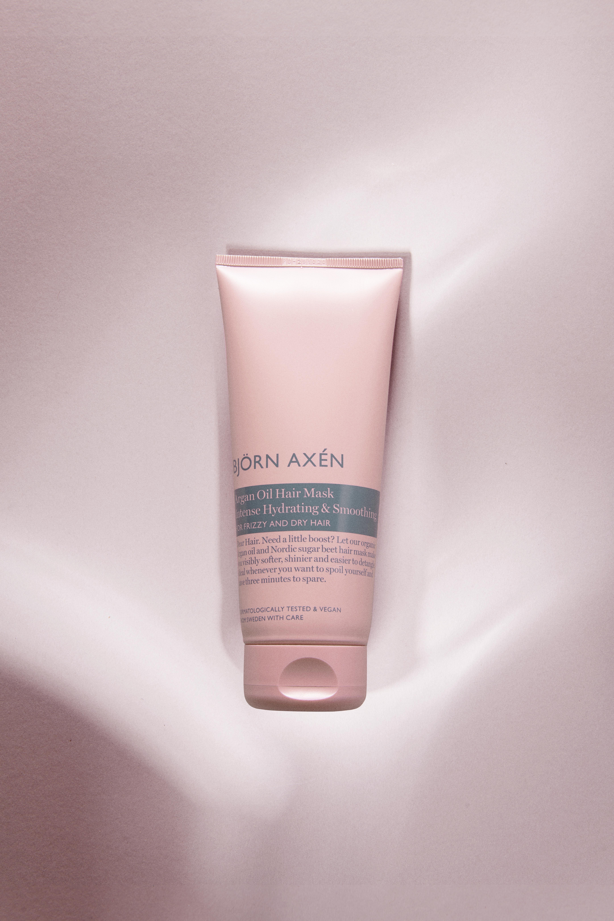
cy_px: 460
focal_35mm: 50
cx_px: 307
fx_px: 1279
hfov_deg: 27.0
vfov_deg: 39.6
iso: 100
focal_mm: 50
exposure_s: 1/160
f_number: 13
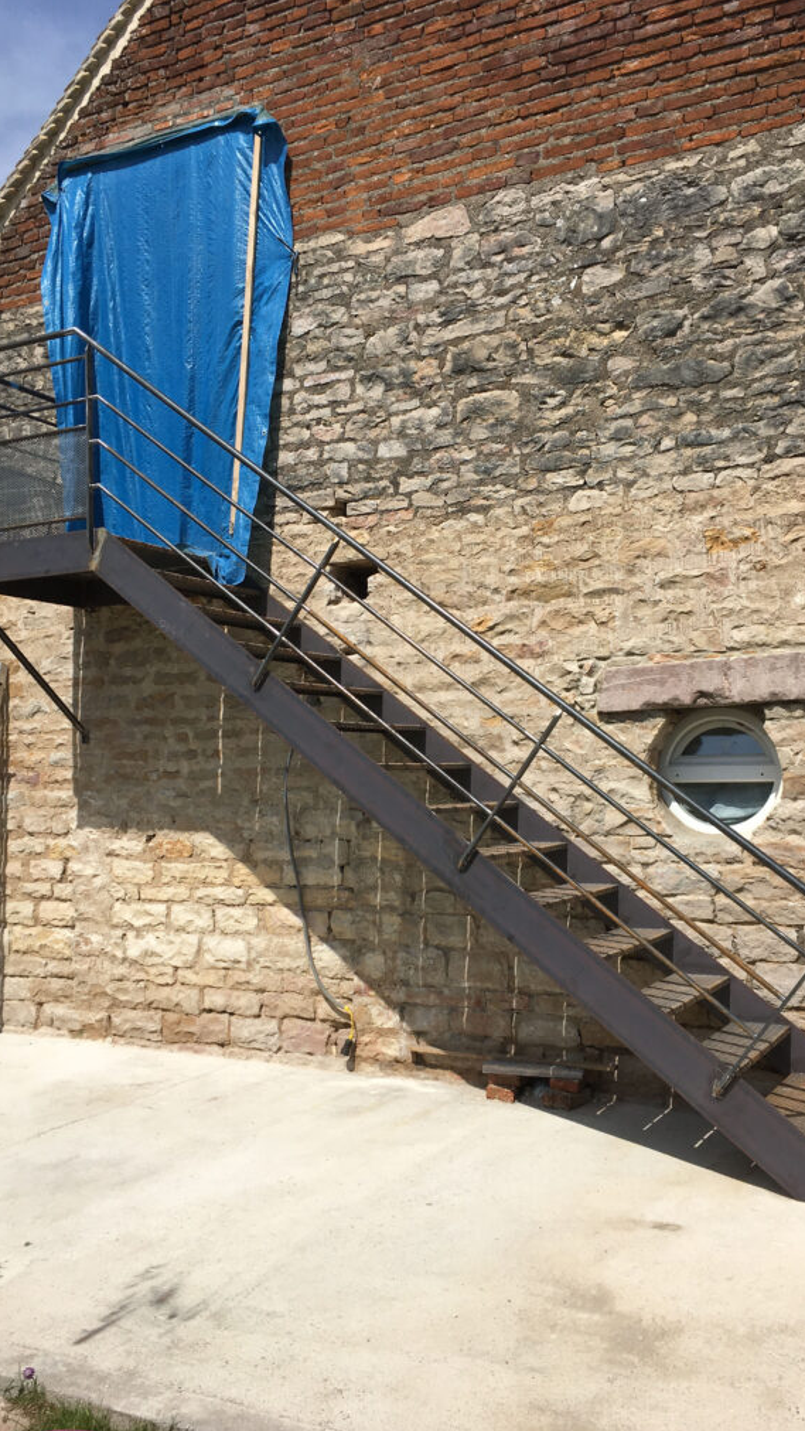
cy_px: 719
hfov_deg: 36.7
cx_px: 437
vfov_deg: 61.0
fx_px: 1214
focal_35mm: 32
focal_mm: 4.15
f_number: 2.2
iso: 25
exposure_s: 1/3077
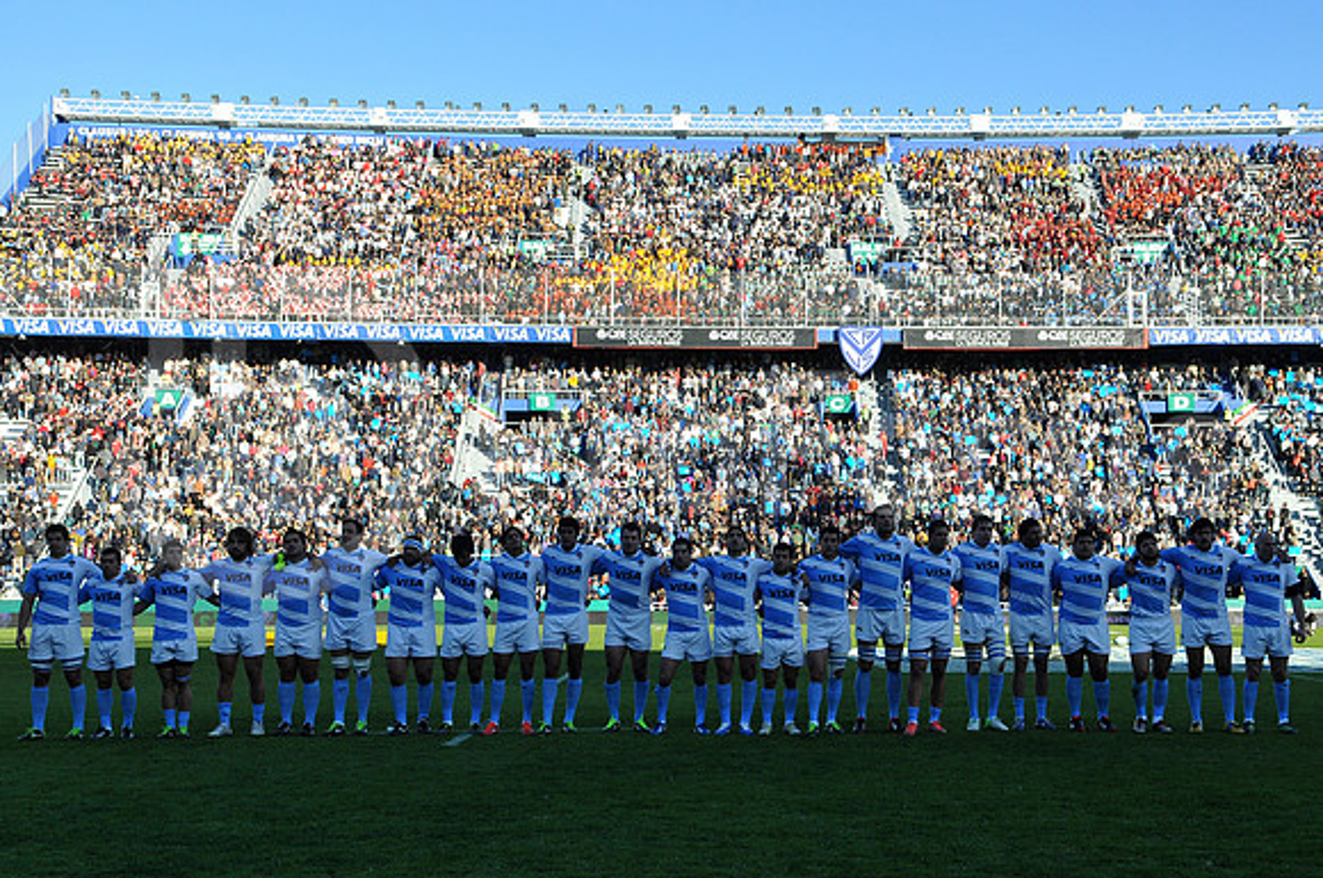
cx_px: 662
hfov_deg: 49.6
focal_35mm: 39
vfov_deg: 34.1
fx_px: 1431
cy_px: 439
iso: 400
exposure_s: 1/1000
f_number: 5.6
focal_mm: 26
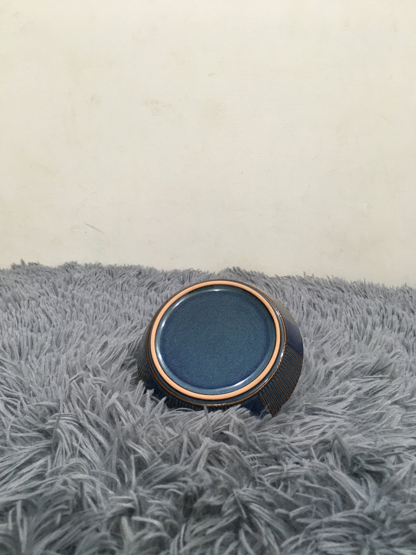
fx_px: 465
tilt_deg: -15.0
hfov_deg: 48.2
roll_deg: -0.2
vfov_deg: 61.7
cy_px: 278
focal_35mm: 29
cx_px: 208
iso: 125
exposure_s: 1/33
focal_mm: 4.15
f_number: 2.2
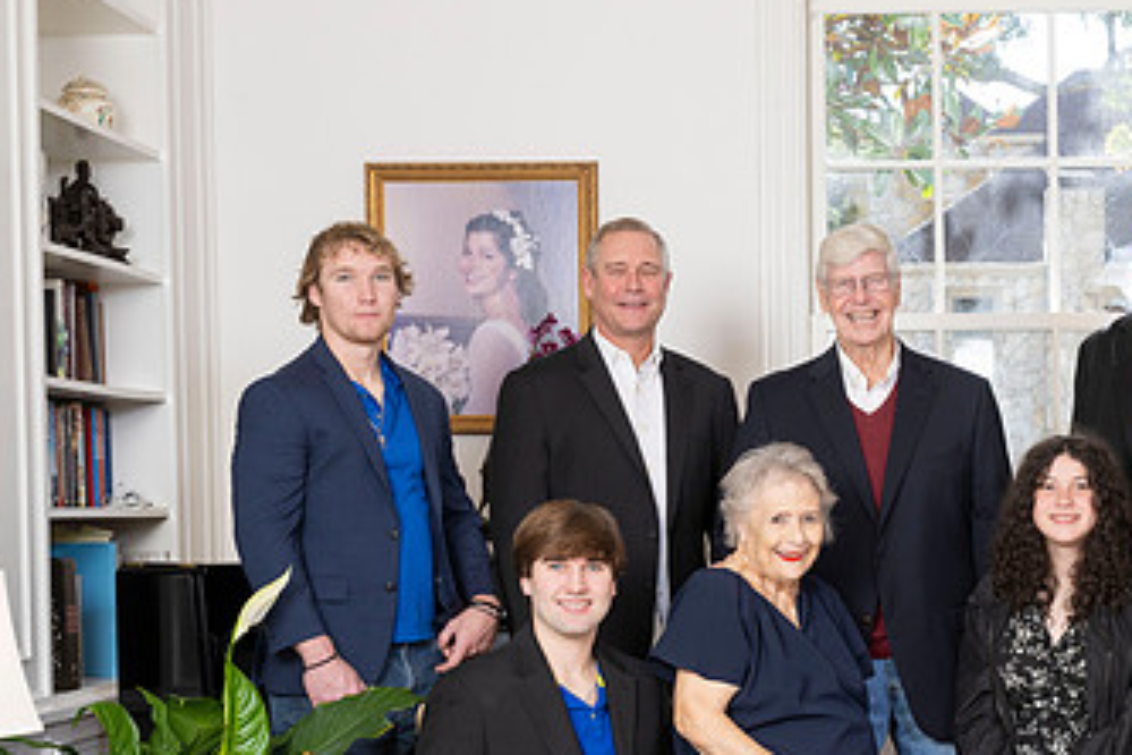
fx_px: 2515
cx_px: 1006
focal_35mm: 80
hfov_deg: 24.7
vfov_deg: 16.9
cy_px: 617
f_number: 8
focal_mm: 42
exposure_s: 1/80
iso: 320
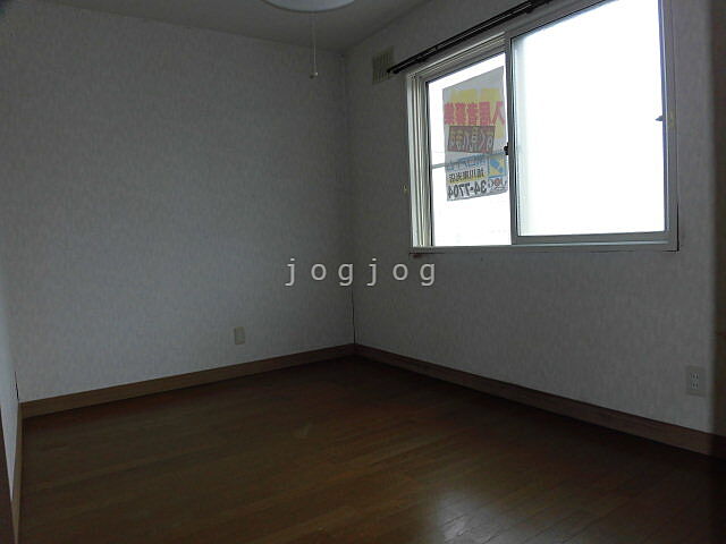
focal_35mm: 24
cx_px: 363
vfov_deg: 56.8
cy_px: 272
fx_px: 503
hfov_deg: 71.6
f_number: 3.1
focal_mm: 4.3
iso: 100
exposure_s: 1/40
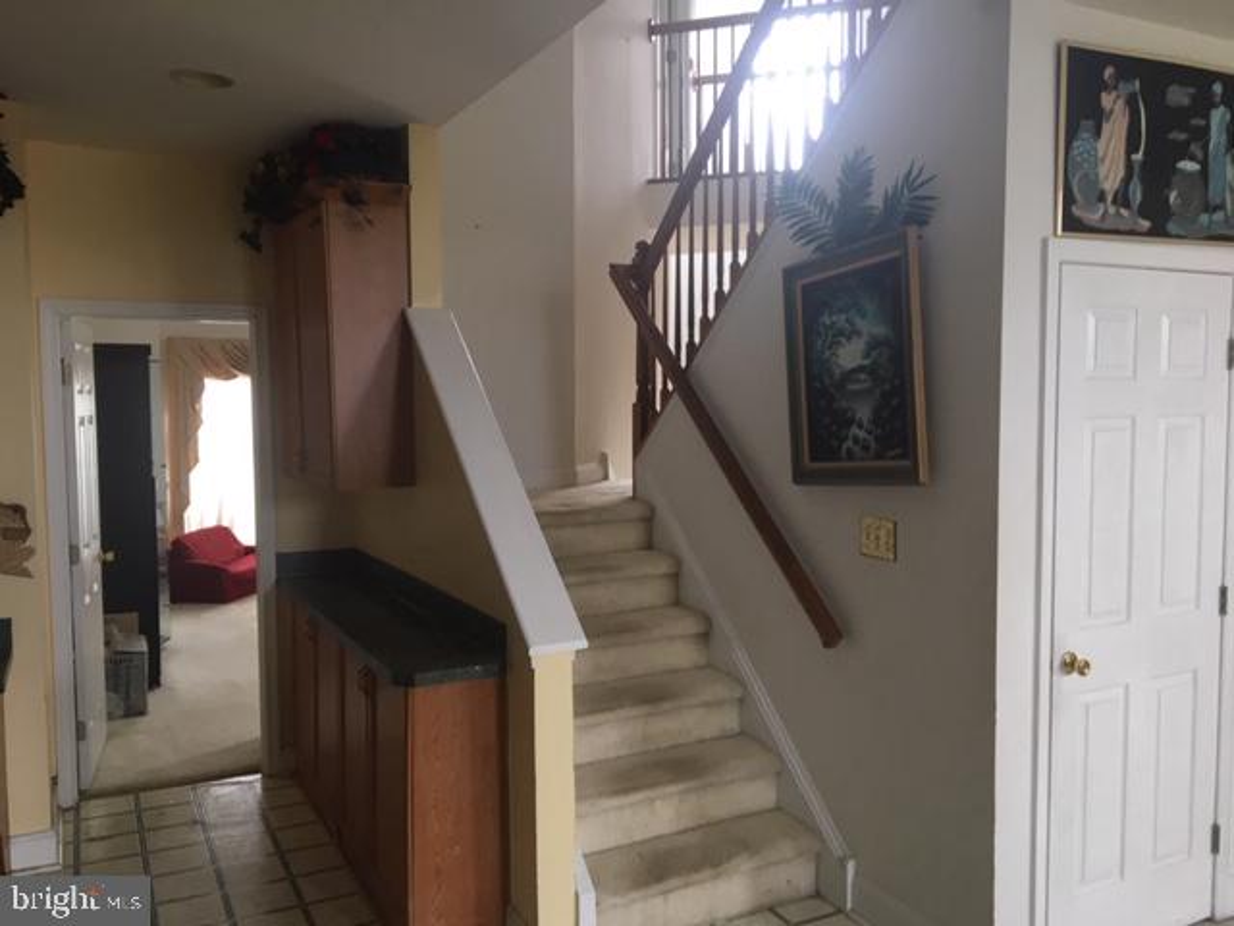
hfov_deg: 61.7
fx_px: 1034
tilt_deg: -4.3
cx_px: 617
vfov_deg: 48.2
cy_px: 463
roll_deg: +0.7
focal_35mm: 29
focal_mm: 4.15
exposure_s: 1/30
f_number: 2.2
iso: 64
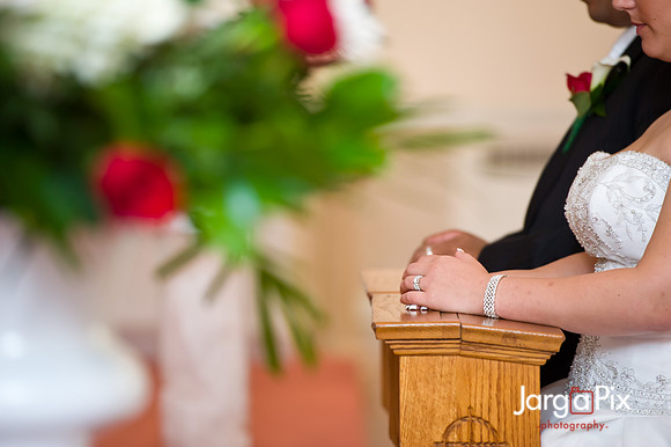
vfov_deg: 6.9
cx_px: 336
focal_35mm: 200
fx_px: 3726
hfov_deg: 10.3
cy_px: 224
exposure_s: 1/200
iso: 1600
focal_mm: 200
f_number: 3.2
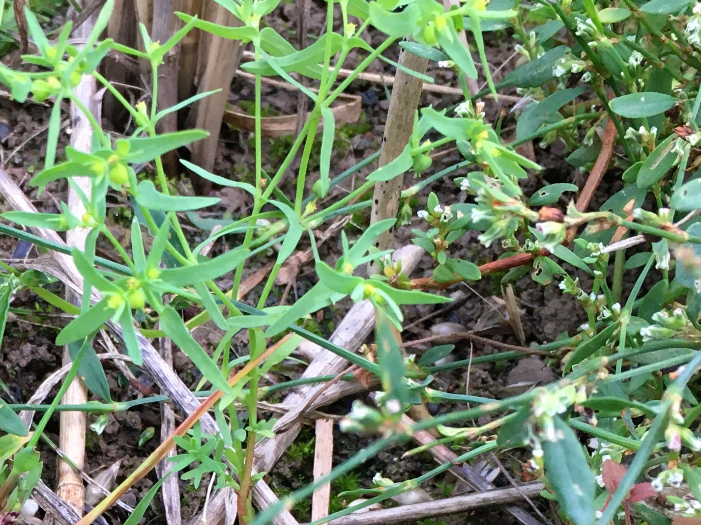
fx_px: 1660
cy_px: 590
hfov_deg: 23.0
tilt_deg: -46.0
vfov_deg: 17.3
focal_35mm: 82
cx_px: 24
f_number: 2.2
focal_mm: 4.2
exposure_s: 1/33
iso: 32
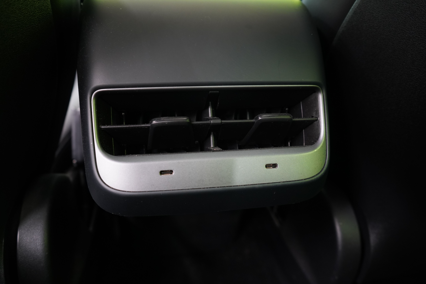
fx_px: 331
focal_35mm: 28
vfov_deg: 46.4
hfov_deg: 65.5
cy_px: 142
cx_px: 213
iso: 2500
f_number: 5
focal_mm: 28
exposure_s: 1/13
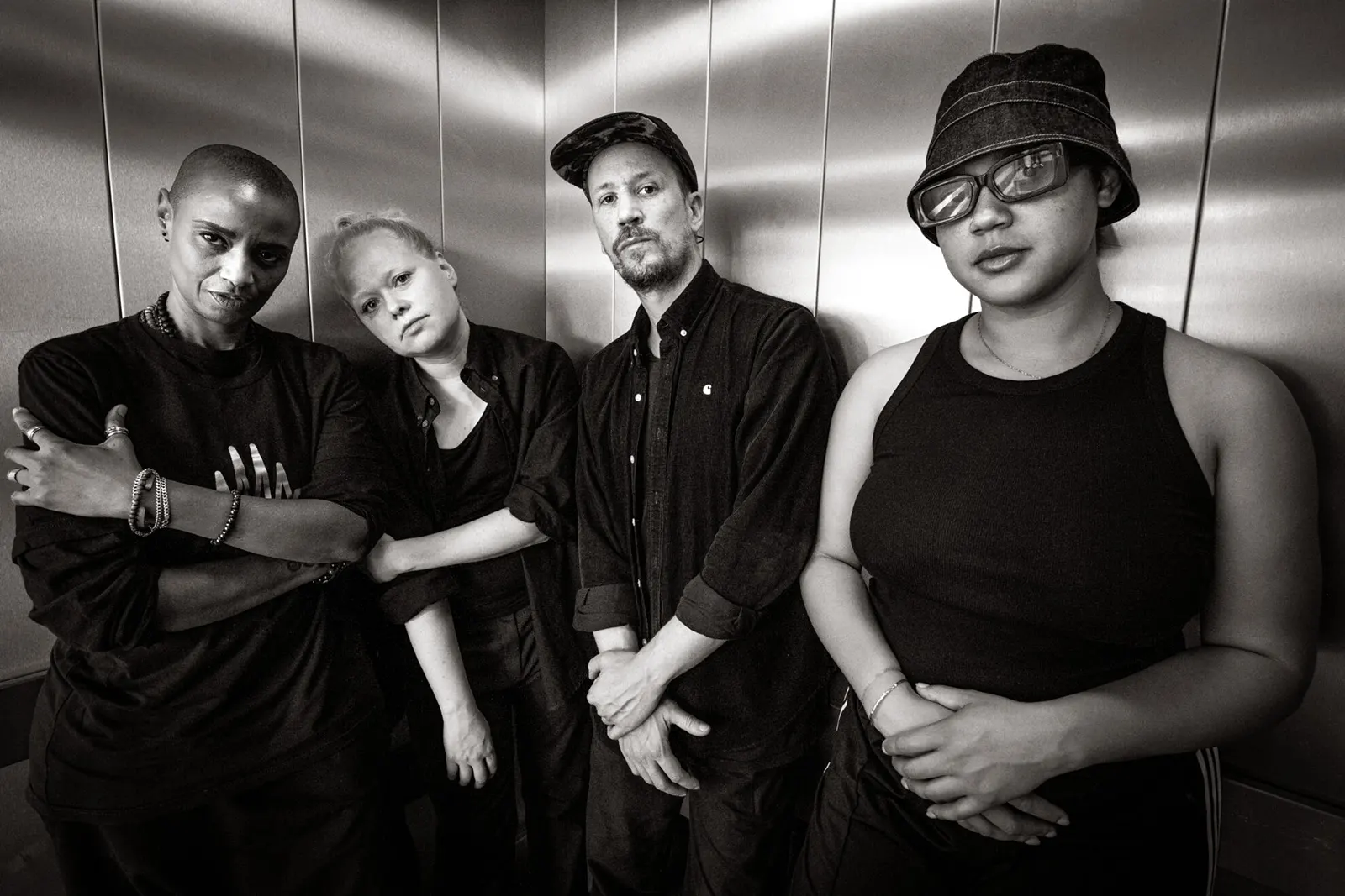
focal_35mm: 15
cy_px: 448
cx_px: 672
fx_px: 560
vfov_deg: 77.3
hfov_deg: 100.4
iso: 3200
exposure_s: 1/125
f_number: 6.3
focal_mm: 15
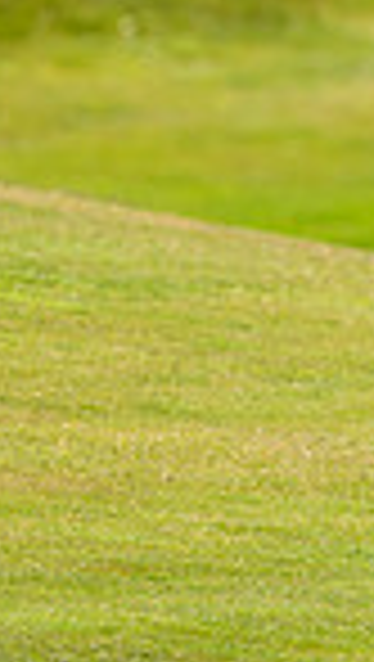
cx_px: 1175
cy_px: -105
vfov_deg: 1.1
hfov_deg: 0.6
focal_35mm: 1886
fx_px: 33155
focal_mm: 400
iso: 500
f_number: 4
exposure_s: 1/3200
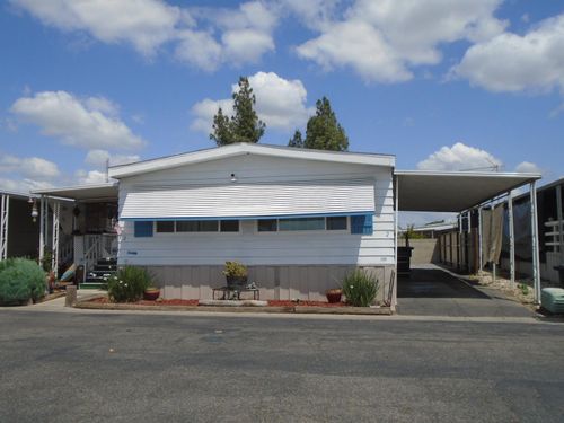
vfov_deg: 45.4
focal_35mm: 31
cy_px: 212
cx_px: 282
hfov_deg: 58.4
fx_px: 505
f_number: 8.8
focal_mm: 5.5
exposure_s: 1/320
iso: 100
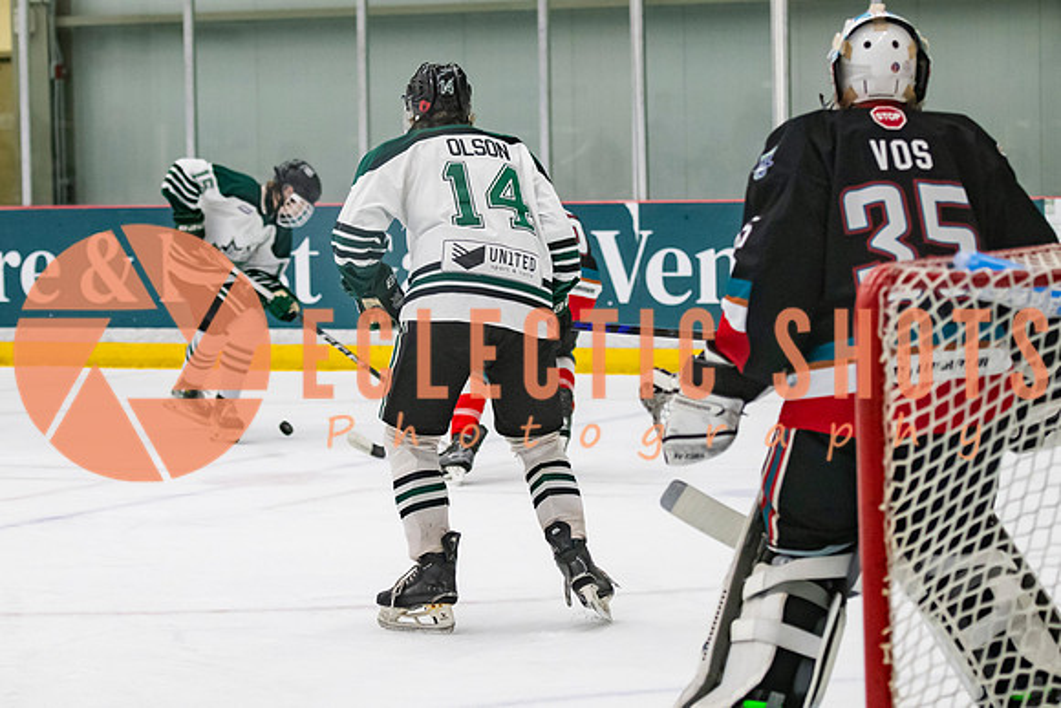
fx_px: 4064
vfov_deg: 10.0
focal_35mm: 138
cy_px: 350
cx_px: 485
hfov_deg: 14.9
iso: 2000
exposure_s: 1/640
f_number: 3.2
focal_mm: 82
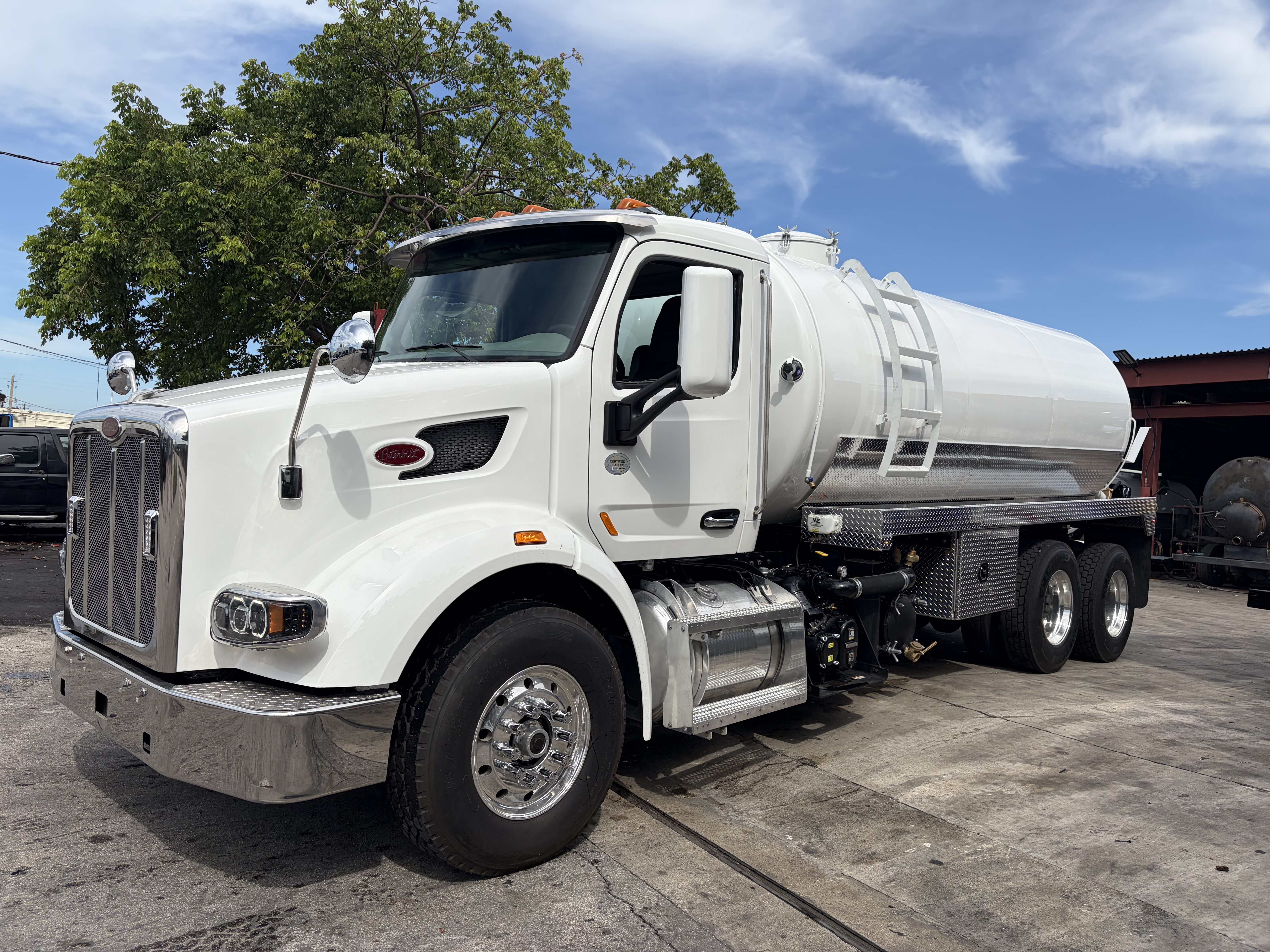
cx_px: 635
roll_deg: -4.0
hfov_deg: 67.3
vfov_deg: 53.1
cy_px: 476
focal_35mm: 26
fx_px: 954
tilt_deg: +0.5
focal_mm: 5.96
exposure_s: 1/4950
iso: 50
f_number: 1.6
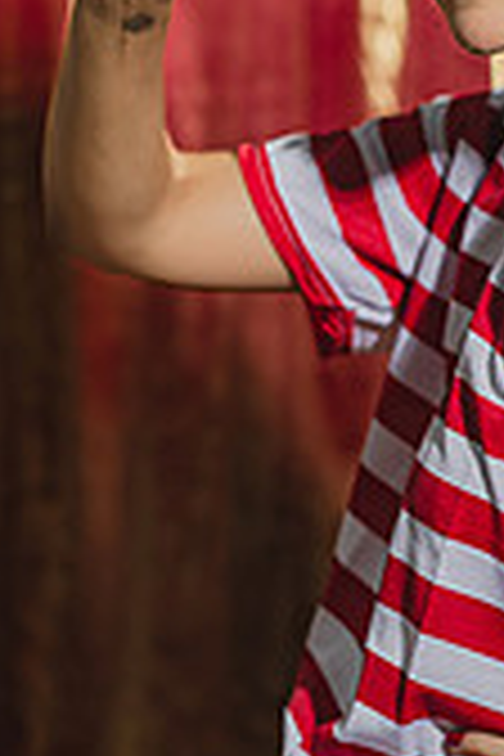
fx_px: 4788
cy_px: 207
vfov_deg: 9.0
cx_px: 479
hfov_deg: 6.0
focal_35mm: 228
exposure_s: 1/200
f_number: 2.5
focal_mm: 85
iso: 200
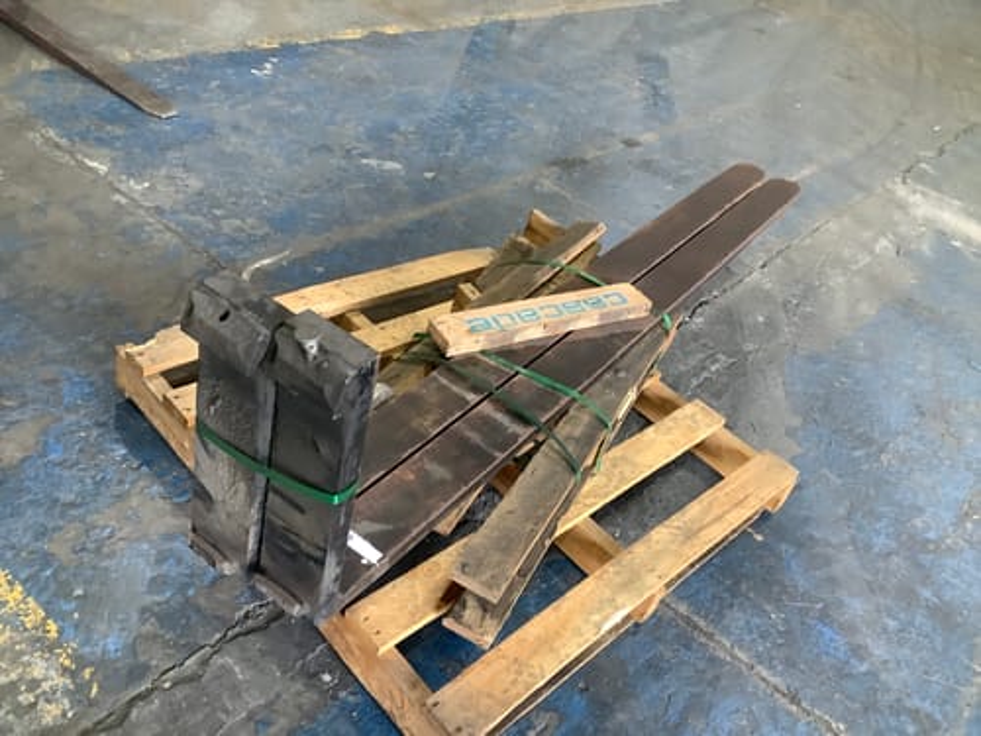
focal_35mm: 31
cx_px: 490
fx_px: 879
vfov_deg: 45.4
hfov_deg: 58.4
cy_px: 368
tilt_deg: -37.4
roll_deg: -13.3
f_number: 2.4
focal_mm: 3.3
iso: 250
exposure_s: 1/50
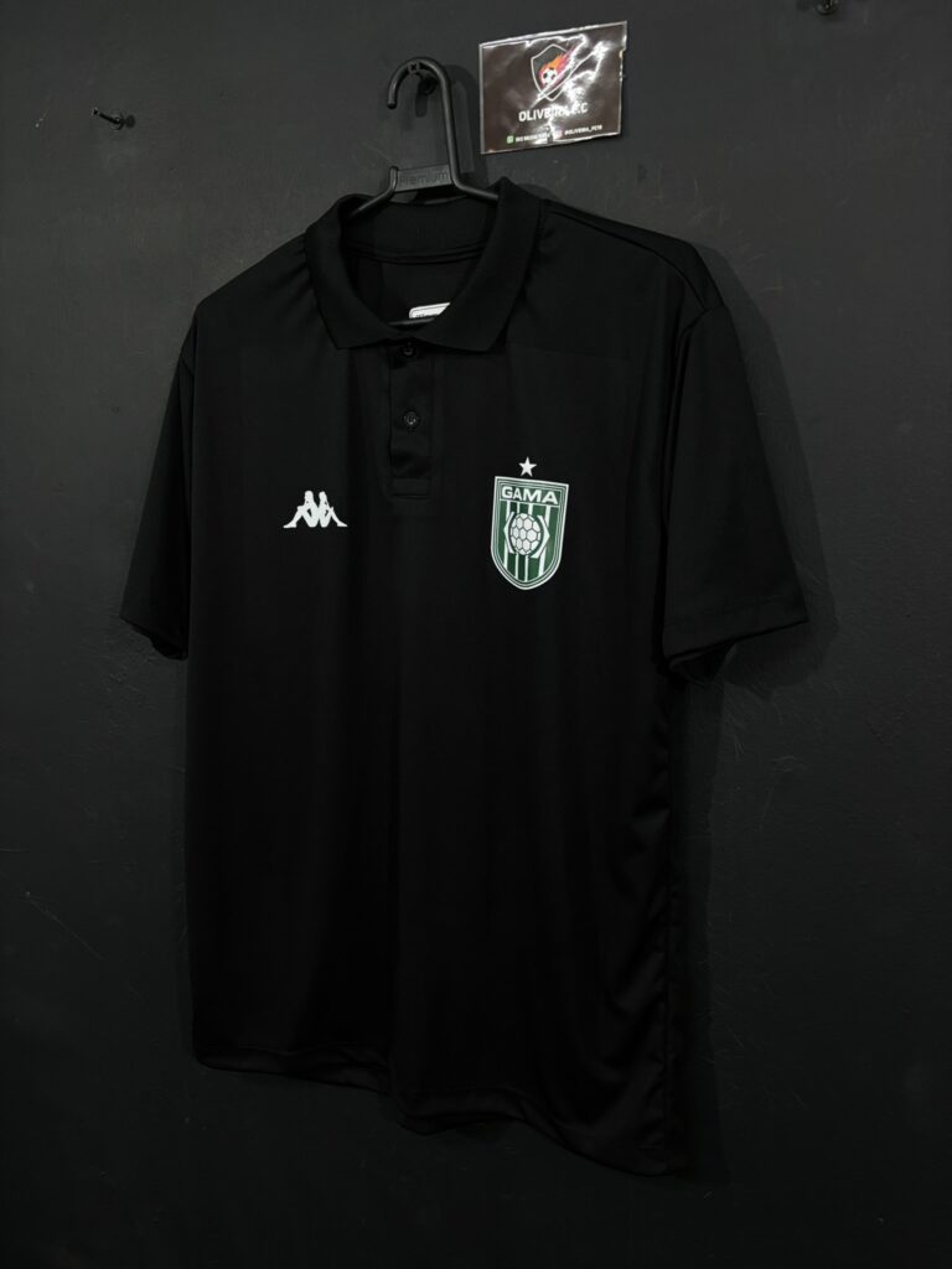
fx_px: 953
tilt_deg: -6.8
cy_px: 634
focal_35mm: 26
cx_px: 476
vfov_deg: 67.3
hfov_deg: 53.1
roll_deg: +0.2
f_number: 1.6
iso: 400
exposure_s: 1/60
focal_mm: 5.96
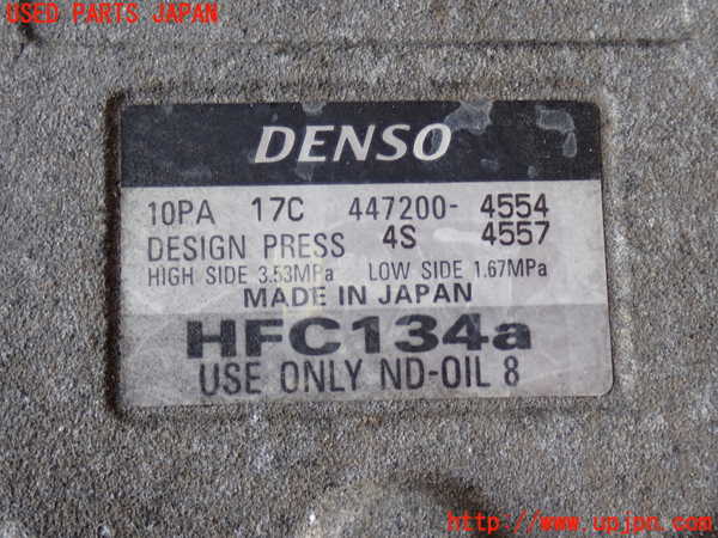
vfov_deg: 25.2
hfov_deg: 33.2
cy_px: 269
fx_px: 1203
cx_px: 359
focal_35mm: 58
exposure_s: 1/60
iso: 200
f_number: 3.5
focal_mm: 10.35
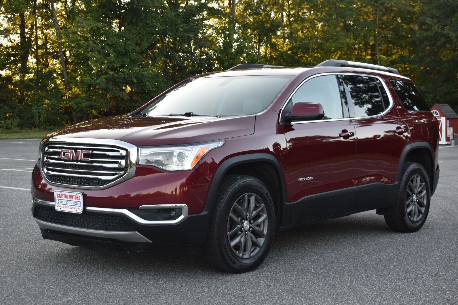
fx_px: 738
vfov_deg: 23.4
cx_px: 231
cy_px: 151
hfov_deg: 34.5
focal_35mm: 58
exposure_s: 1/125
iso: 400
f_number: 5.6
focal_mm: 38
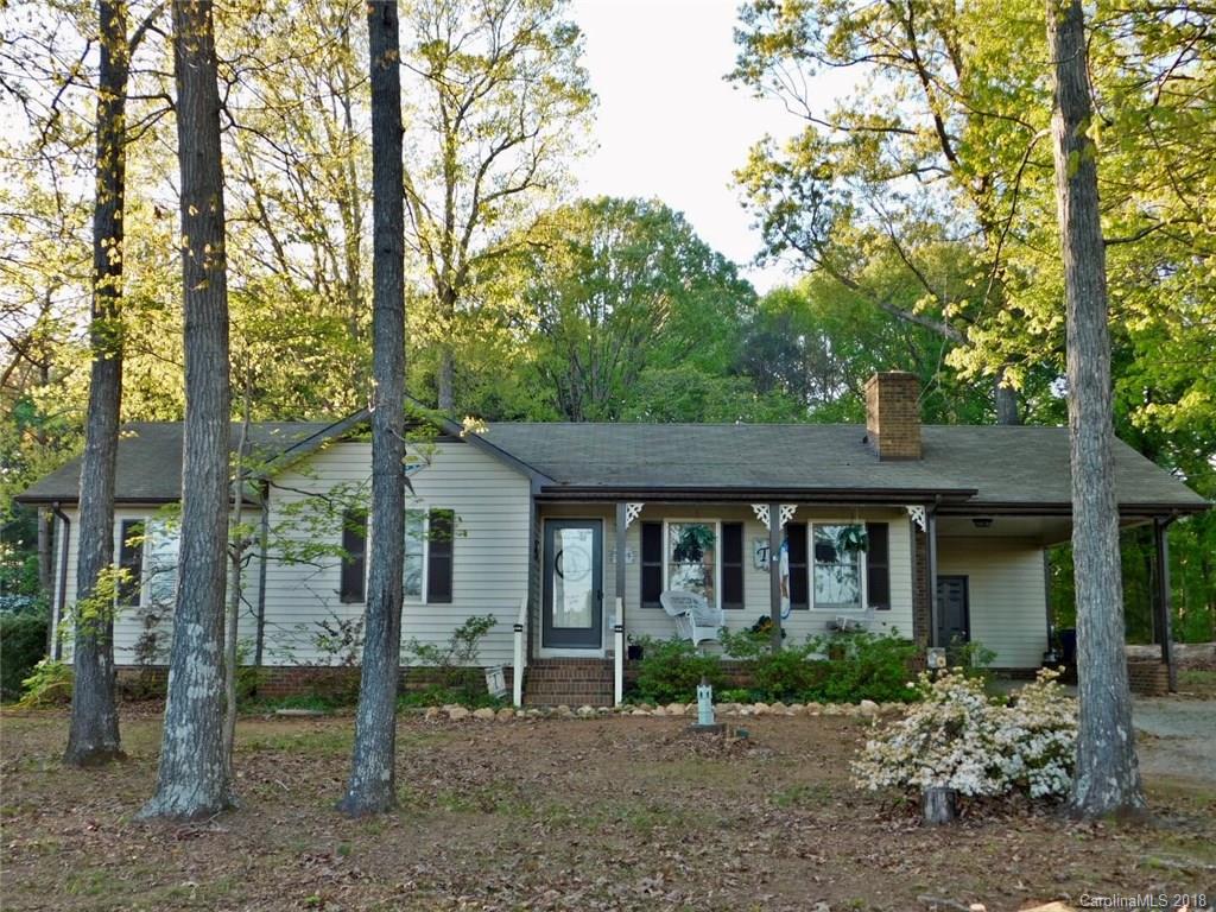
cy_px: 456
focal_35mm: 36
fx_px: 1265
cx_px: 608
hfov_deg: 51.4
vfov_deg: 39.7
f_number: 3.5
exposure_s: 1/80
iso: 125
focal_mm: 6.3
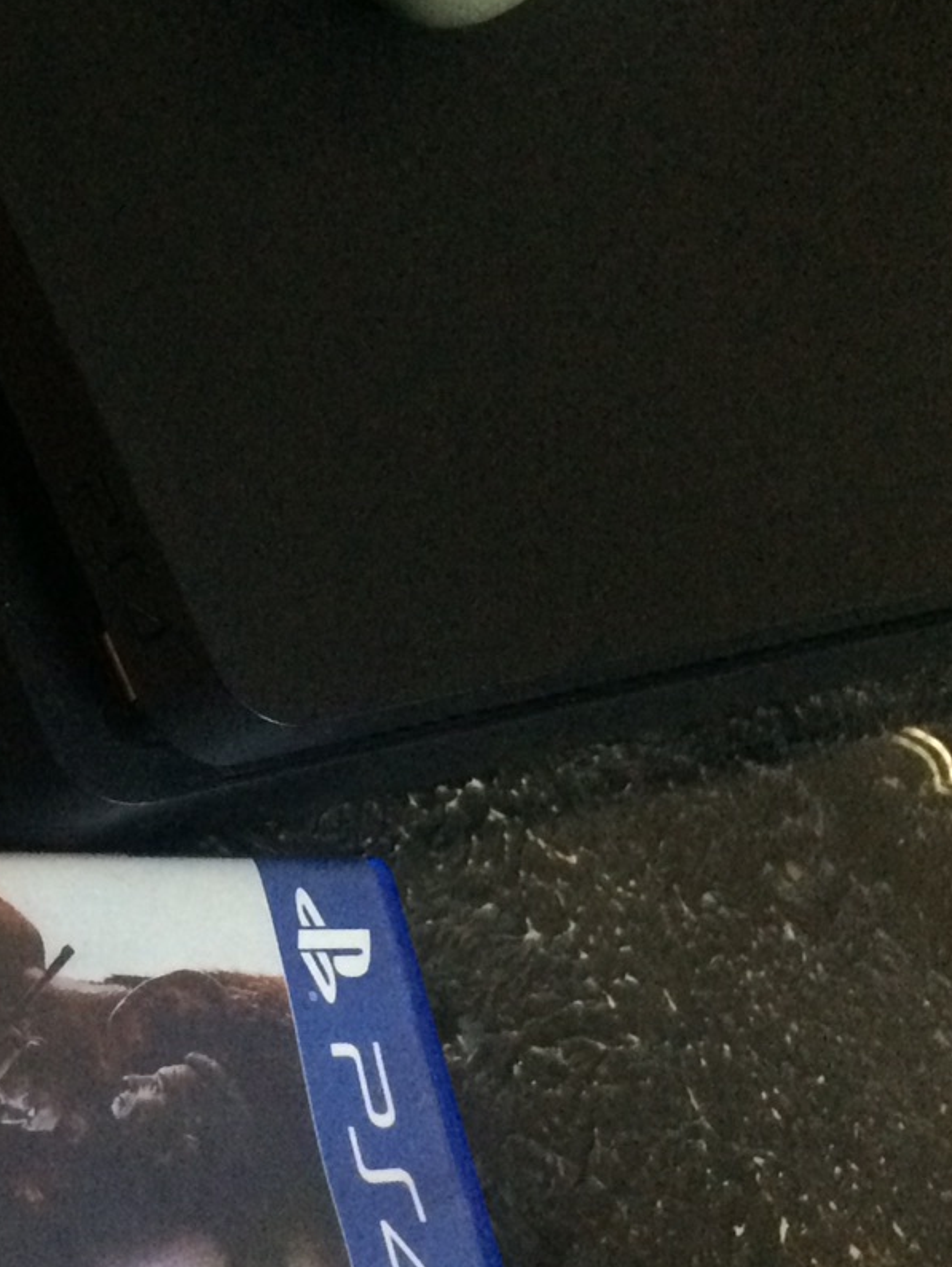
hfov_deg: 20.1
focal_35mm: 70
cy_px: 744
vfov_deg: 27.7
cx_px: -85
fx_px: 2565
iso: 320
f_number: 2.2
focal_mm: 4.15
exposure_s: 1/17
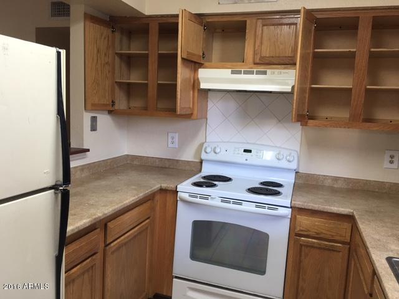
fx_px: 334
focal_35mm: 29
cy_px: 150
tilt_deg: -7.1
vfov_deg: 48.2
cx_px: 200
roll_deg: -4.2
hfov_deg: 61.7
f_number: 2.2
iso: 40
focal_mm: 4.15
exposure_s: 1/15
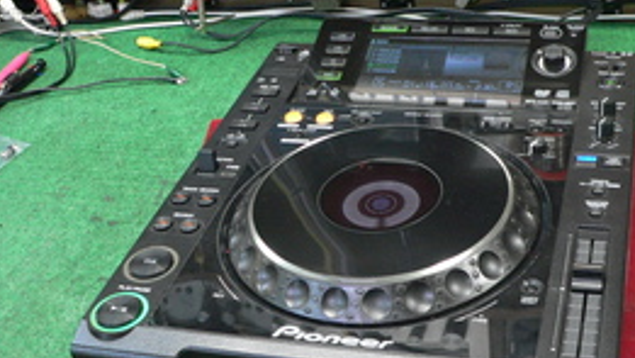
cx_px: 416
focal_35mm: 57
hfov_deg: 36.3
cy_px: 152
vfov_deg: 21.1
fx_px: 960
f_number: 2.8
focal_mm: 6
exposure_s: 1/10
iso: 200
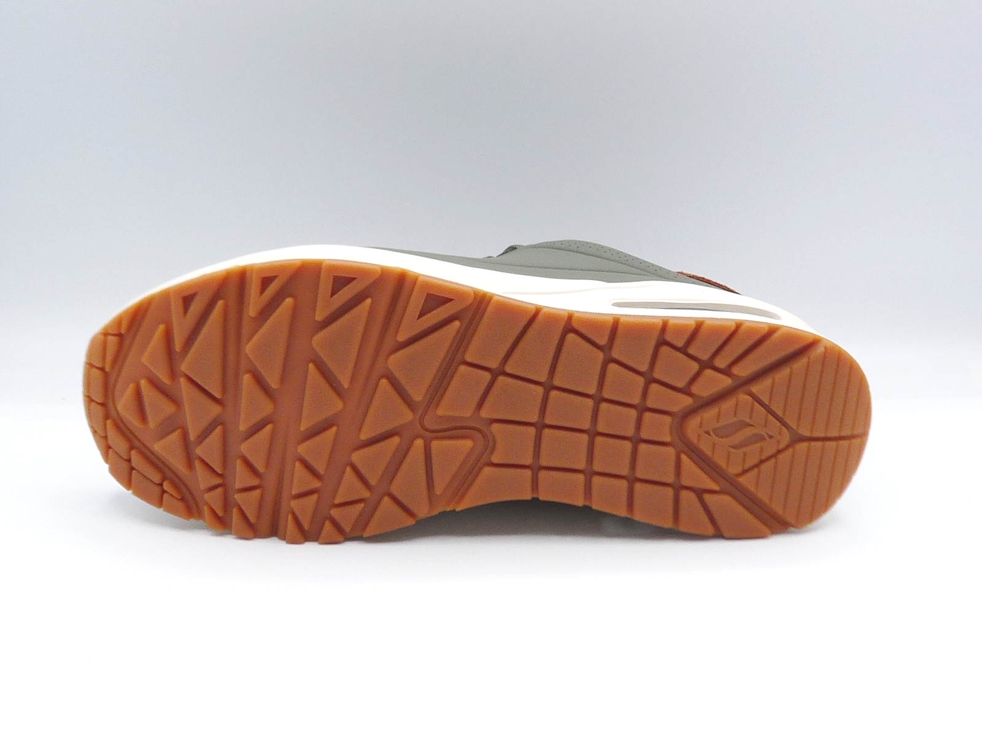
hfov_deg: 38.9
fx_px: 1390
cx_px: 491
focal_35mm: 49
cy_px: 368
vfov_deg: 29.7
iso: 100
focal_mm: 4.8
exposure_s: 1/200
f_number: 4
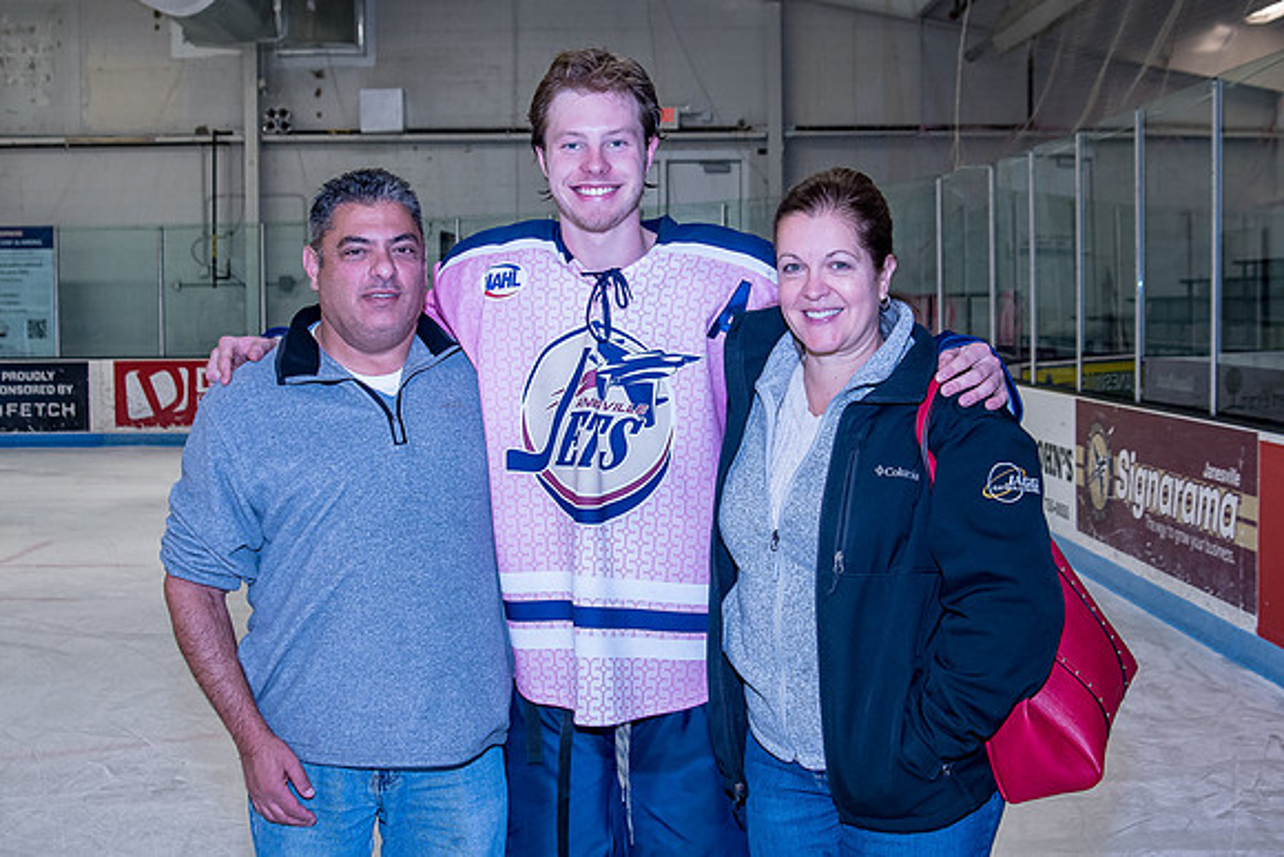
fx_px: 1774
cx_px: 631
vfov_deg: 27.1
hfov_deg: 39.8
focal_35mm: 50
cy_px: 388
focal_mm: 28
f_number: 5
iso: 800
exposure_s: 1/250
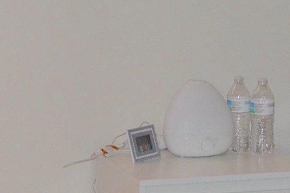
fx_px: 1513
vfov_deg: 7.1
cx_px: 227
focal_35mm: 188
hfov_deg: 10.9
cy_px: -138
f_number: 3.8
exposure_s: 1/60
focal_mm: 20
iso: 560
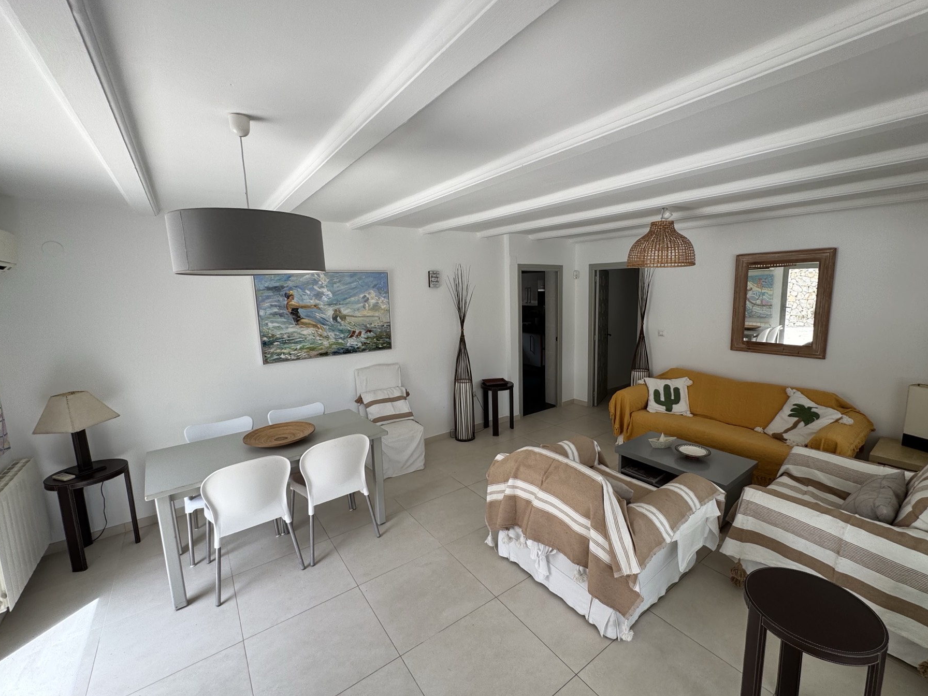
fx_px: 402
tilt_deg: -9.2
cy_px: 351
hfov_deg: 98.1
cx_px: 492
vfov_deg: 81.7
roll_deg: +1.8
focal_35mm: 15
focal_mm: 2.22
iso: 40
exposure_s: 1/217
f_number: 2.2
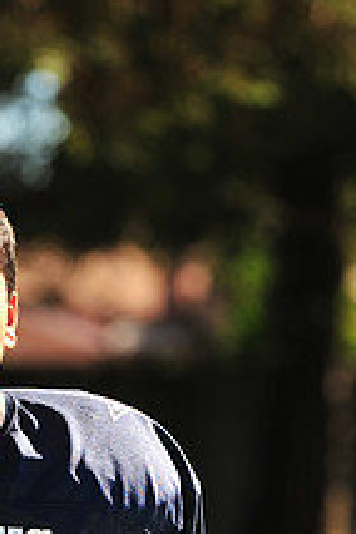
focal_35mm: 436
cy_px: 684
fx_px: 6467
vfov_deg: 4.7
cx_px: -55
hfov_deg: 3.1
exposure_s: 1/800
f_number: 4.5
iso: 200
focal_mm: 160
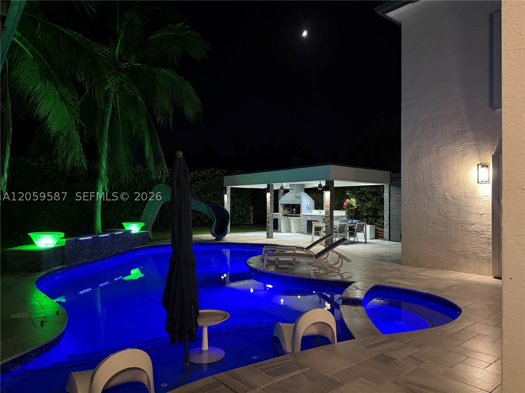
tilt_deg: -0.2
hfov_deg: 71.6
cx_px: 262
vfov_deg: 56.8
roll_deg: +0.0
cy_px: 196
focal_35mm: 24
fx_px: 364
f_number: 1.78
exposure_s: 1/30
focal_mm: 6.76
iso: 1000
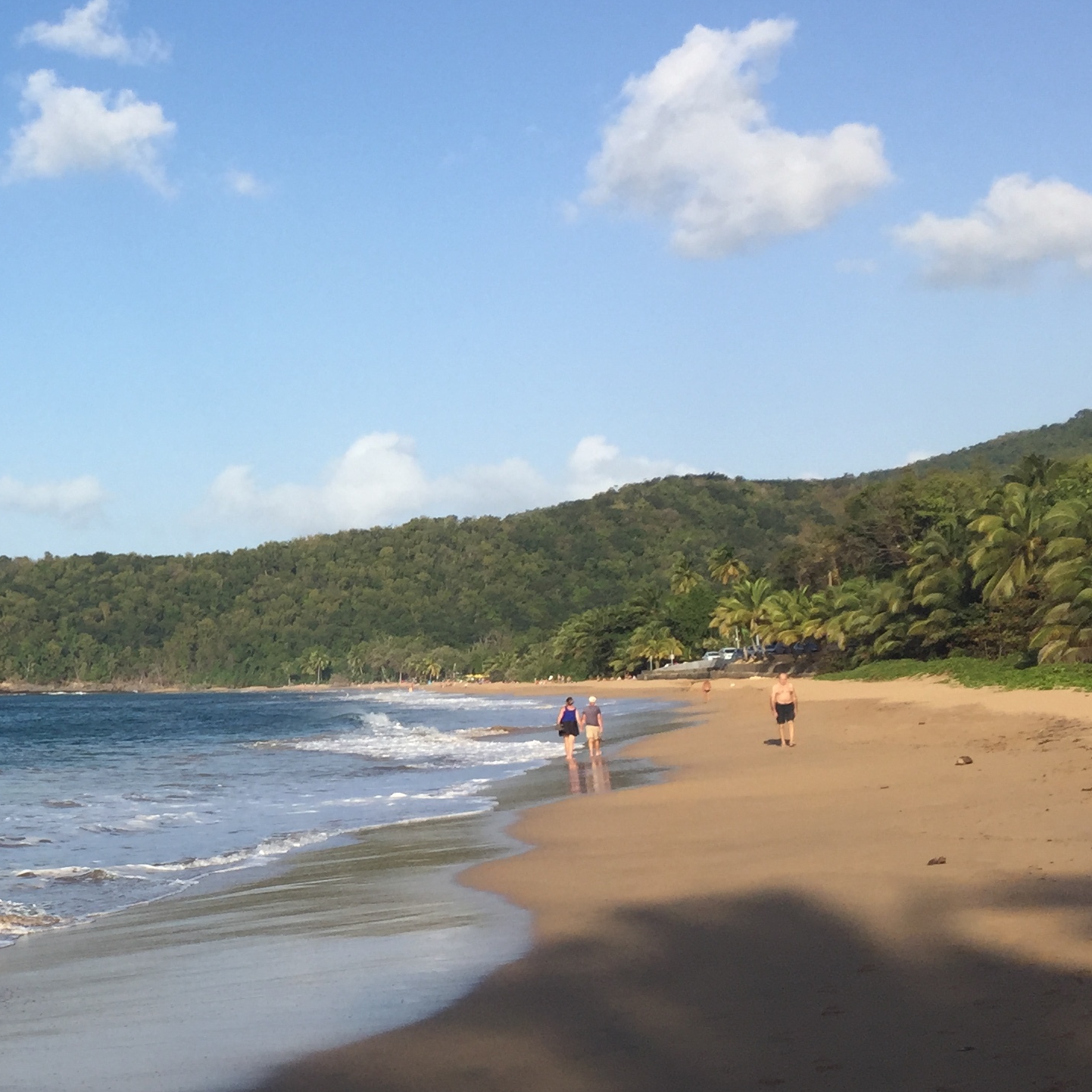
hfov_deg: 27.7
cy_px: 561
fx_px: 2070
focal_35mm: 58
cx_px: -22
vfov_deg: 29.6
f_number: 2.2
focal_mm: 4.15
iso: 32
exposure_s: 1/2083
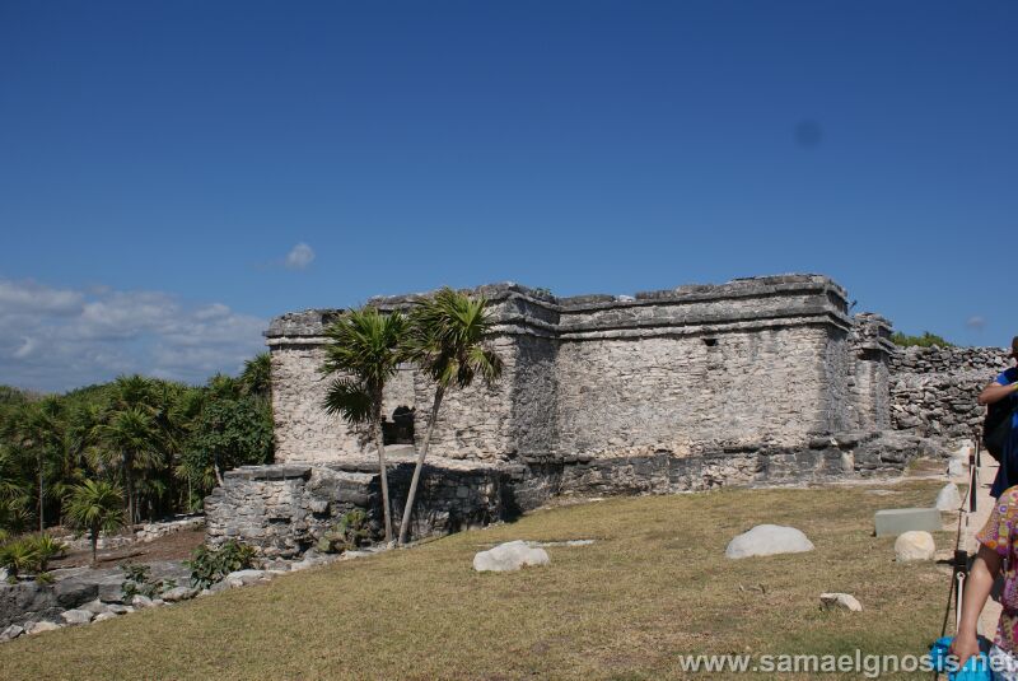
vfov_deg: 43.7
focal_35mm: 30
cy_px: 340
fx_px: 849
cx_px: 509
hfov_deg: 61.9
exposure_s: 1/1250
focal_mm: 20
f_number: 5.6
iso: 100
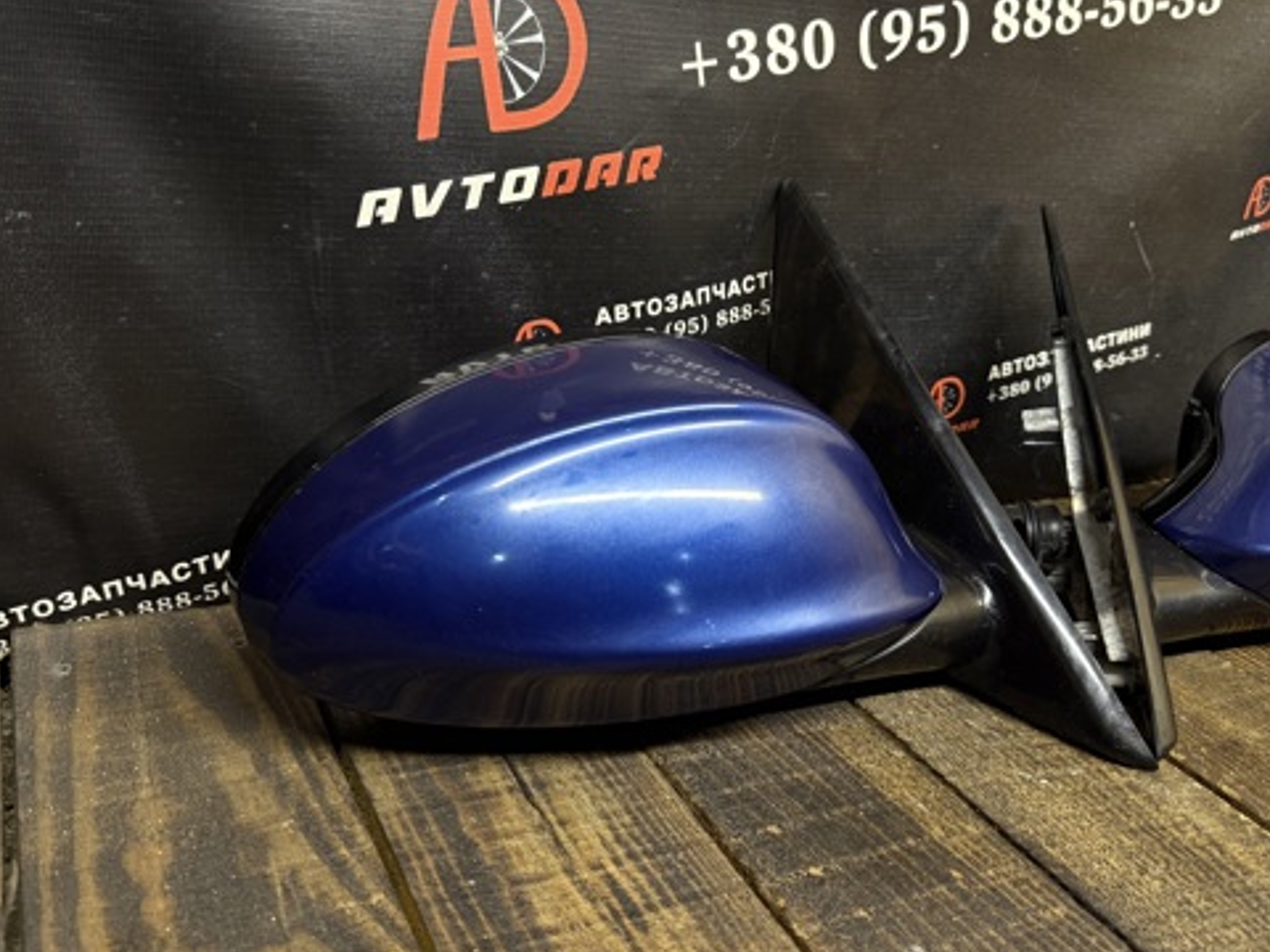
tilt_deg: -17.4
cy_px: 434
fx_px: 1174
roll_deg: -4.4
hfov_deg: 56.8
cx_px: 609
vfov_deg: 44.1
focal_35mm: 32
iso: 250
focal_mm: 6.76
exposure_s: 1/50
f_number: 1.78
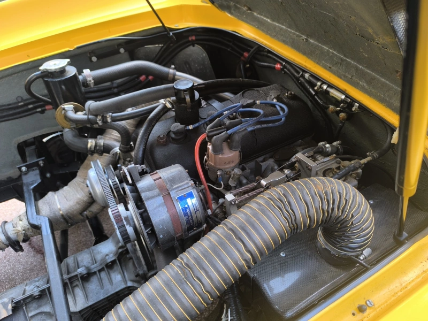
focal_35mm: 23
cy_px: 160
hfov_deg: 73.9
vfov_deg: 58.9
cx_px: 214
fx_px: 284
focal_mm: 6.14
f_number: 1.65
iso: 200
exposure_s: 1/100
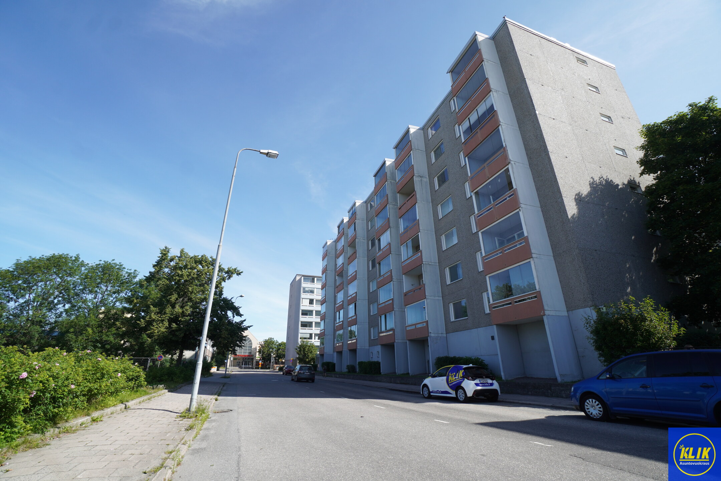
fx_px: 300
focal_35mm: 15
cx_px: 360
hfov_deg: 100.4
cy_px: 240
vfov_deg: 77.3
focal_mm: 10
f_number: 8
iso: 100
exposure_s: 1/160
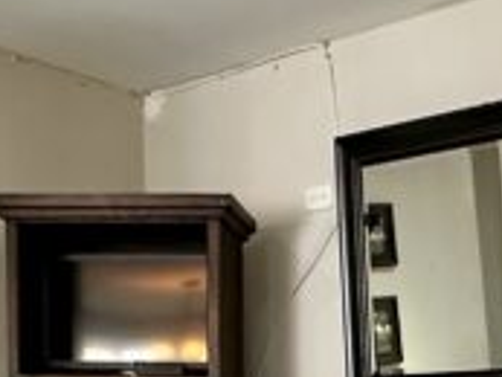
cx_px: 453
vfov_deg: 16.3
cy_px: 557
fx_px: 1204
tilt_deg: -5.2
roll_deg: -0.2
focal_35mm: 83
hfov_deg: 22.9
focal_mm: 2.22
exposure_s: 1/60
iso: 320
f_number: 2.2
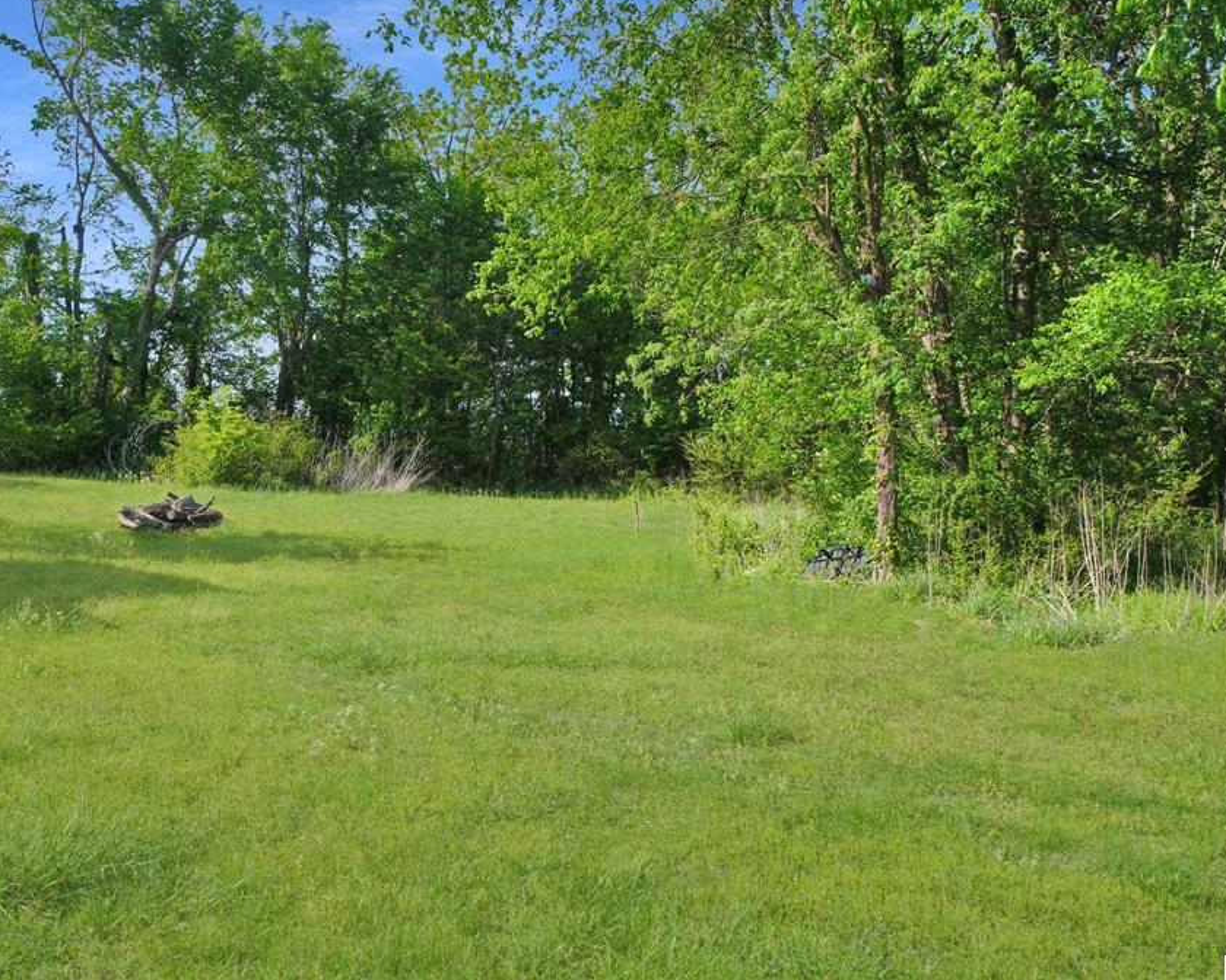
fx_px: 1182
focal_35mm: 33
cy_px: 486
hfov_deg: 54.6
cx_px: 512
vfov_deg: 45.1
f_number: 13
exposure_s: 1/80
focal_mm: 19
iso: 100
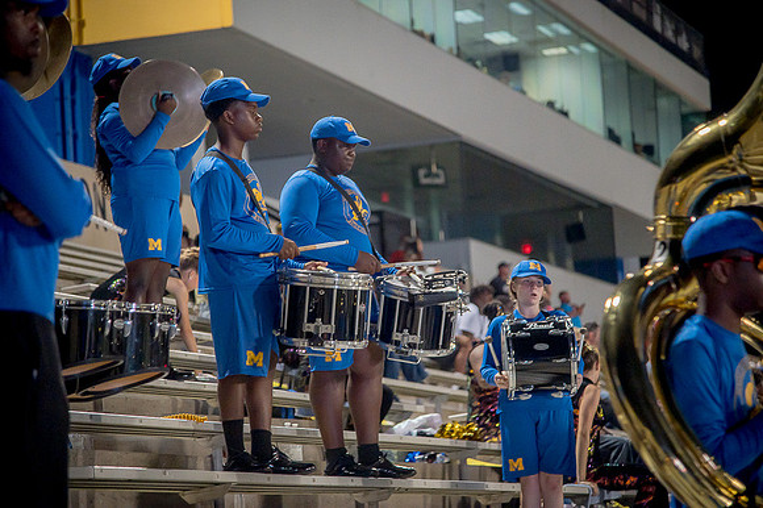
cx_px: 382
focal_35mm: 110
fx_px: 2330
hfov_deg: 18.6
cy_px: 254
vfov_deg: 12.4
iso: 2000
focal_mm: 110
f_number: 4
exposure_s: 1/200
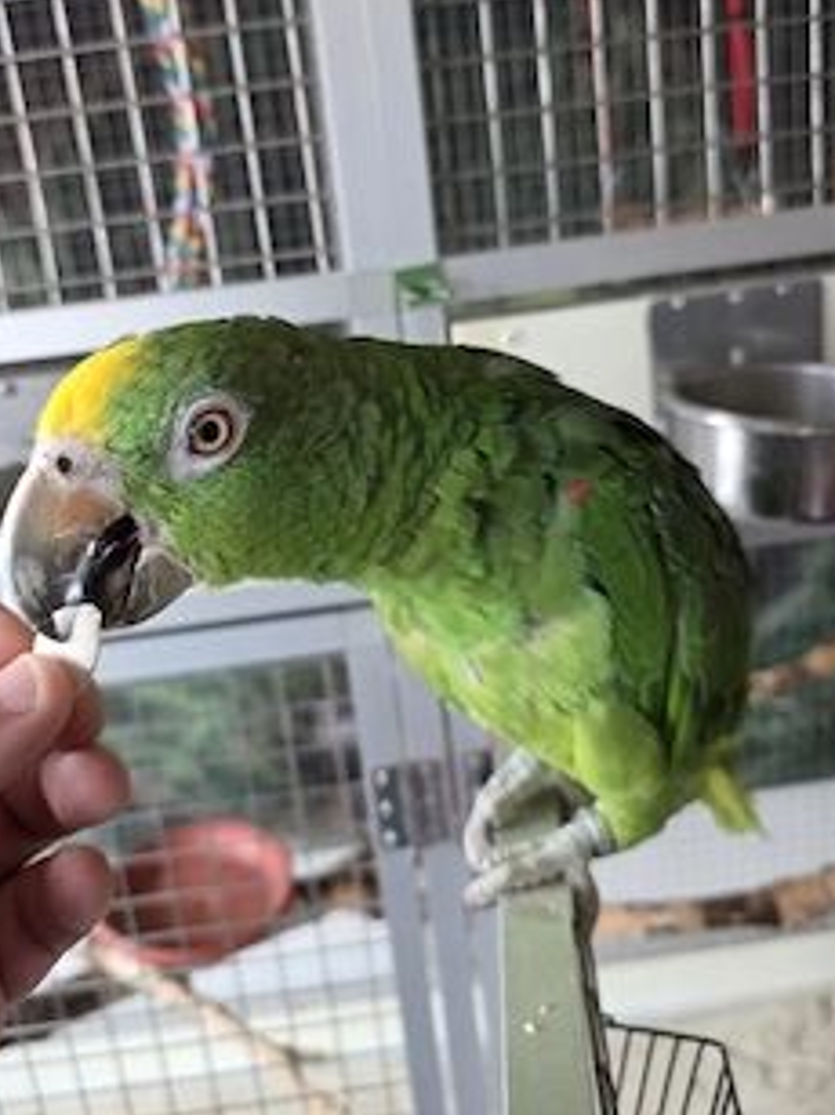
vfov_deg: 59.5
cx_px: 388
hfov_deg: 46.7
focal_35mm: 30
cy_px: 450
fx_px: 966
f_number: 1.7
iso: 640
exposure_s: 1/101
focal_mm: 6.25
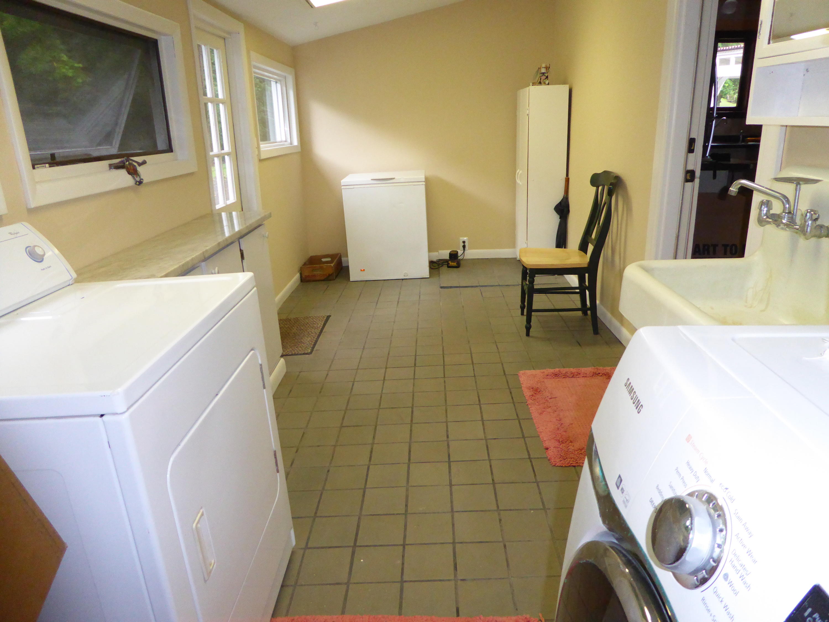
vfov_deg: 54.9
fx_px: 599
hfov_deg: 69.4
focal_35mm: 25
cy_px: 311
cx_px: 414
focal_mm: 4.3
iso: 640
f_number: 3.3
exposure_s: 1/60
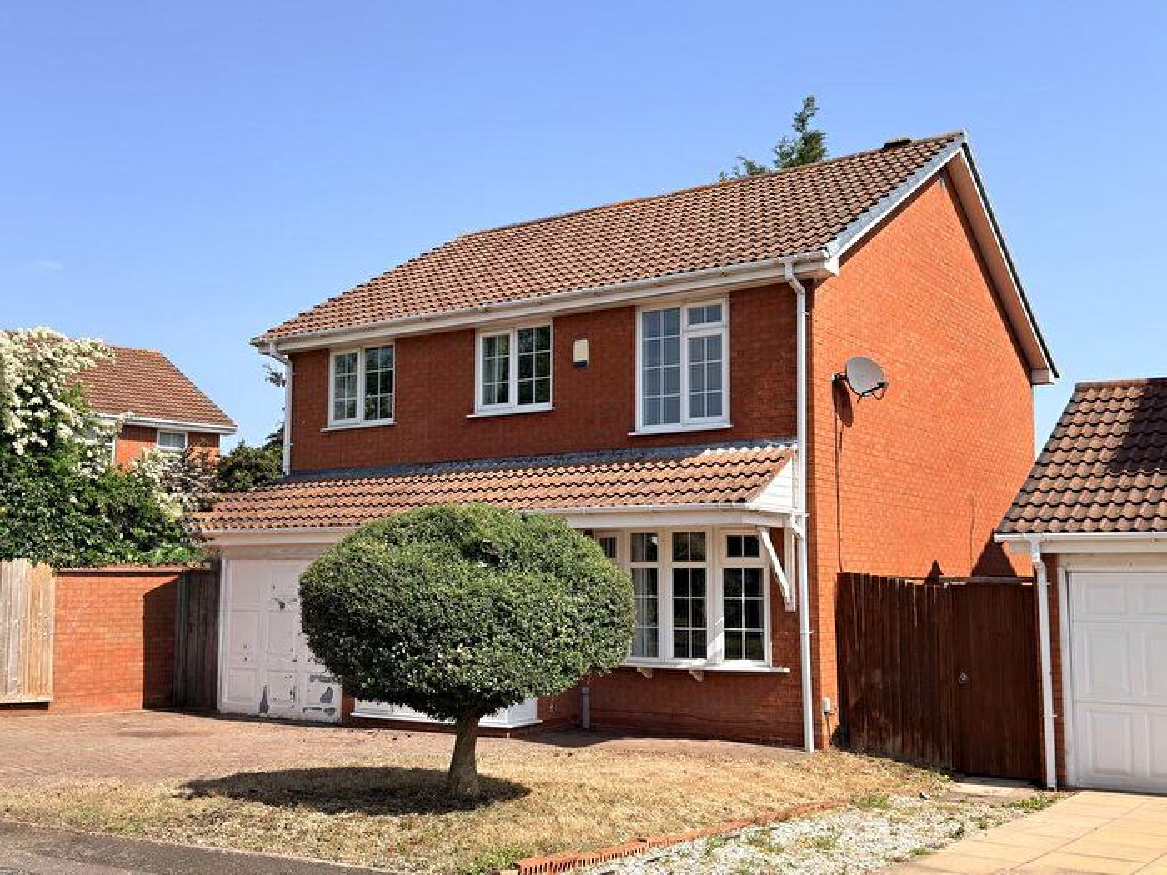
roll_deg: +0.6
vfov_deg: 37.7
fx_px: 1281
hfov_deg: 49.0
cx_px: 584
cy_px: 438
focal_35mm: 38
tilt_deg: +7.0
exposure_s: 1/3226
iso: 64
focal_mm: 6.76
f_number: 1.78
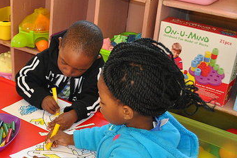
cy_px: 157
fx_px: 441
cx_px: 14
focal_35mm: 67
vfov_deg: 19.8
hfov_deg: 28.6
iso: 800
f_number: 3.8
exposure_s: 1/60
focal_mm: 20
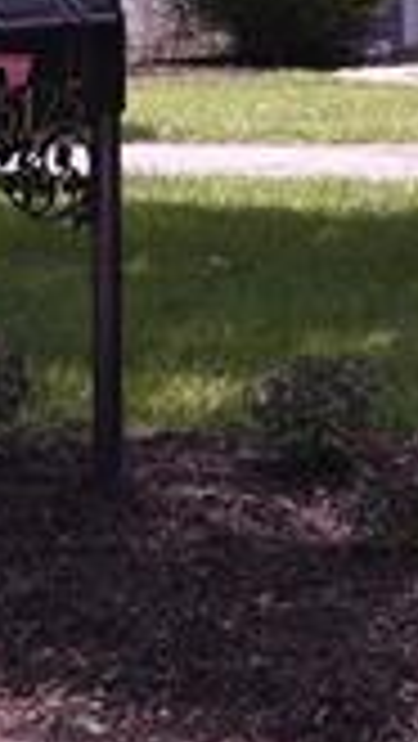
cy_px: -486
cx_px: 440
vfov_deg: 12.8
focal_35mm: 156
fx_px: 3069
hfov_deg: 7.7
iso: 125
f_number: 6.3
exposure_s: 1/160
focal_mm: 24
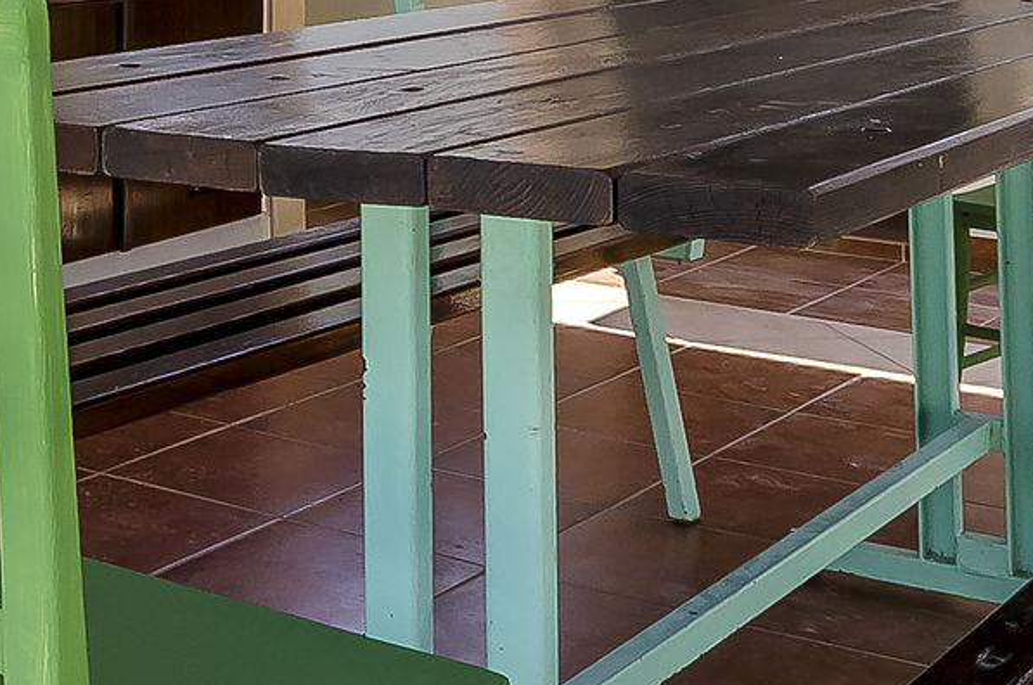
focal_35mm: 77
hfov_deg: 25.7
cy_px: -279
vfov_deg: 16.3
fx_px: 2216
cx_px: 173
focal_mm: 11
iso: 100
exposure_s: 1/250
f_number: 9
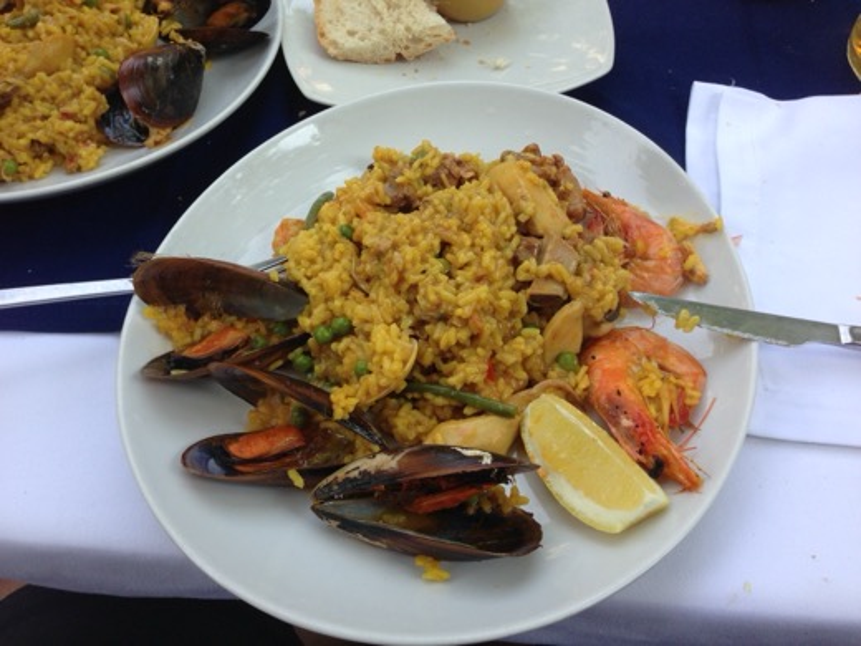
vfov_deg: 42.9
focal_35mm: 33
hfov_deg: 55.4
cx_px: 430
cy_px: 323
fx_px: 821
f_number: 2.4
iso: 50
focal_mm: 4.13
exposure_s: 1/282
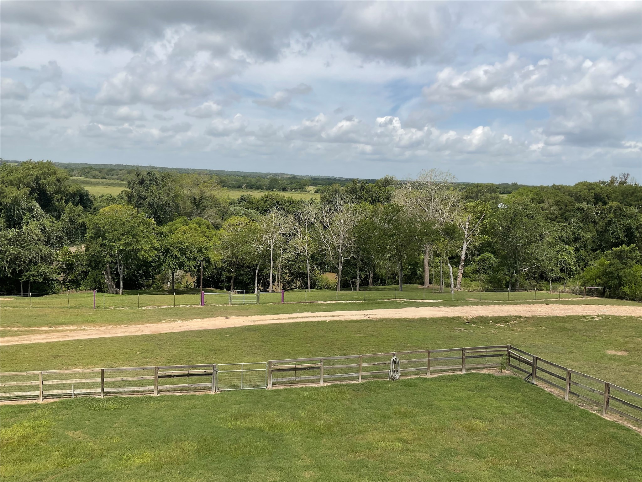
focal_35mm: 29
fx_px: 538
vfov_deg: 48.2
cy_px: 241
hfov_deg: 61.7
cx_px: 321
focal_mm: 3
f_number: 1.8
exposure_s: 1/2427
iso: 16
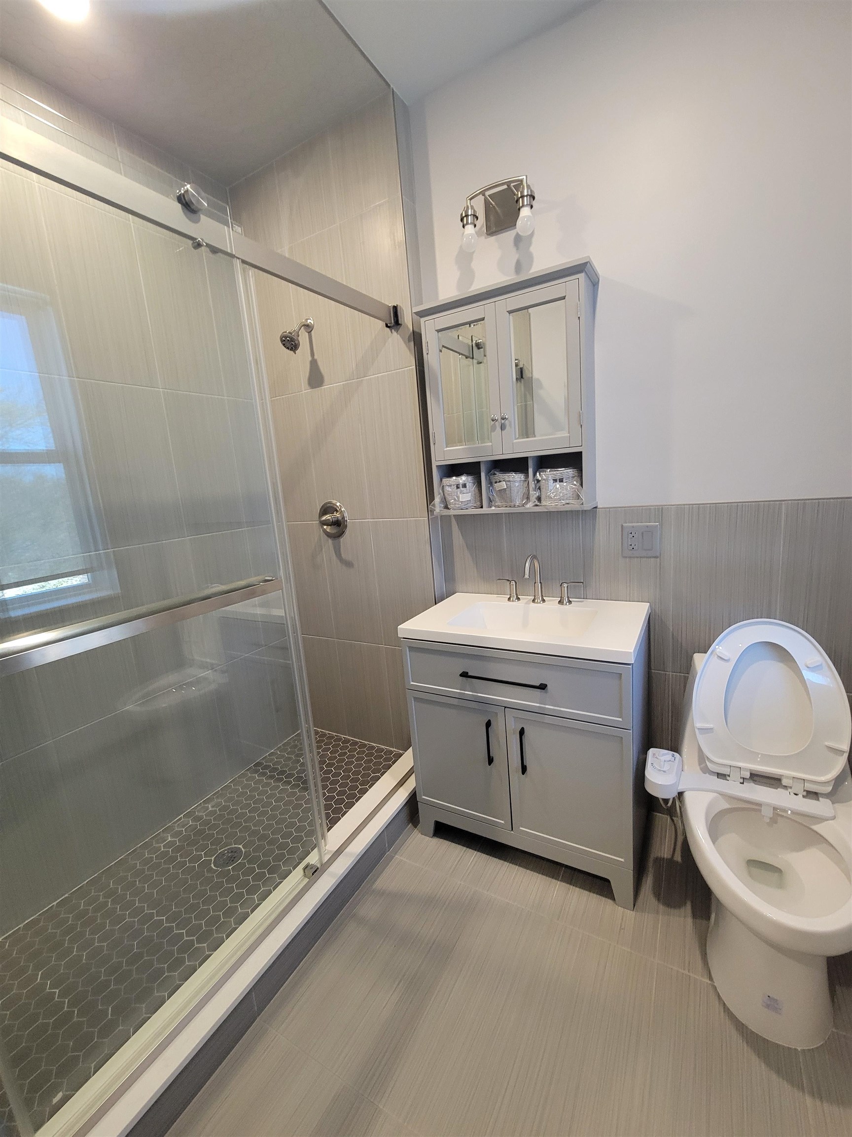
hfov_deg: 89.9
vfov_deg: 106.2
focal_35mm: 13
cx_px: 426
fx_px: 427
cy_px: 568
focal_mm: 2.2
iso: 400
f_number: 2.2
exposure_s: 1/60
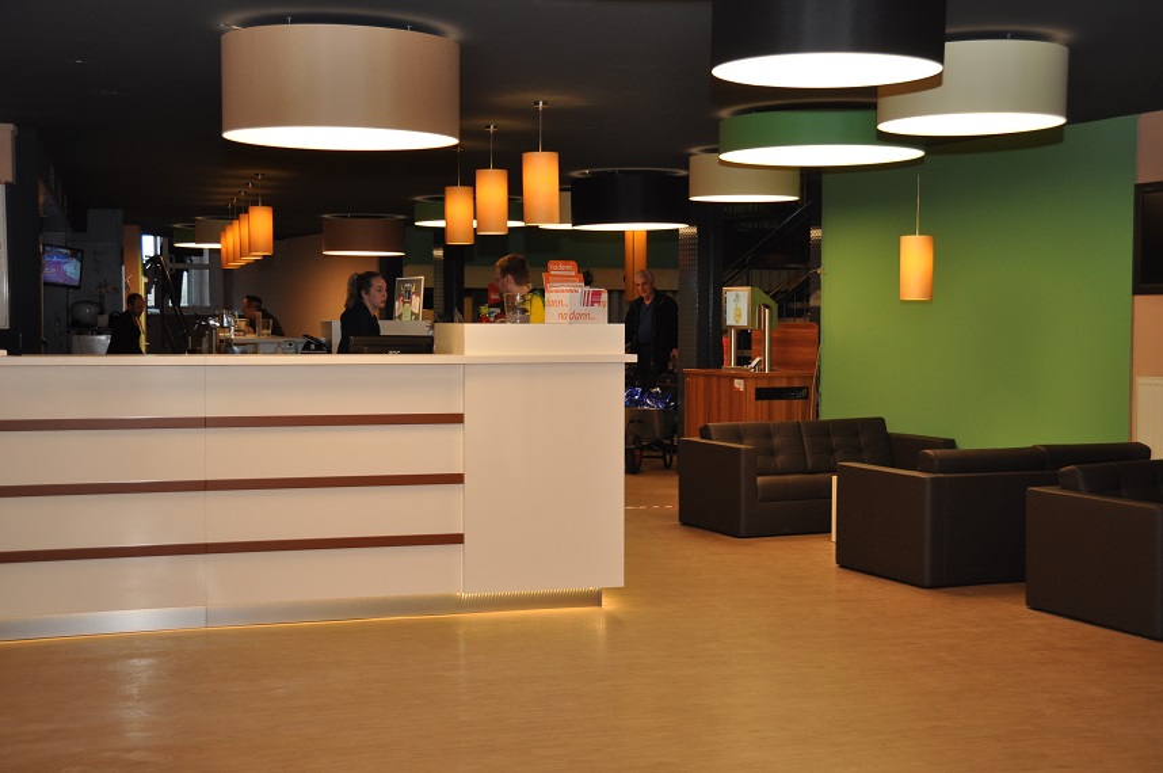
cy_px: 386
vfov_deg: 28.0
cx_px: 582
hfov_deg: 41.2
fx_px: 1549
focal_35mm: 48
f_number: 4.2
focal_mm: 32
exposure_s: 1/80
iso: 400
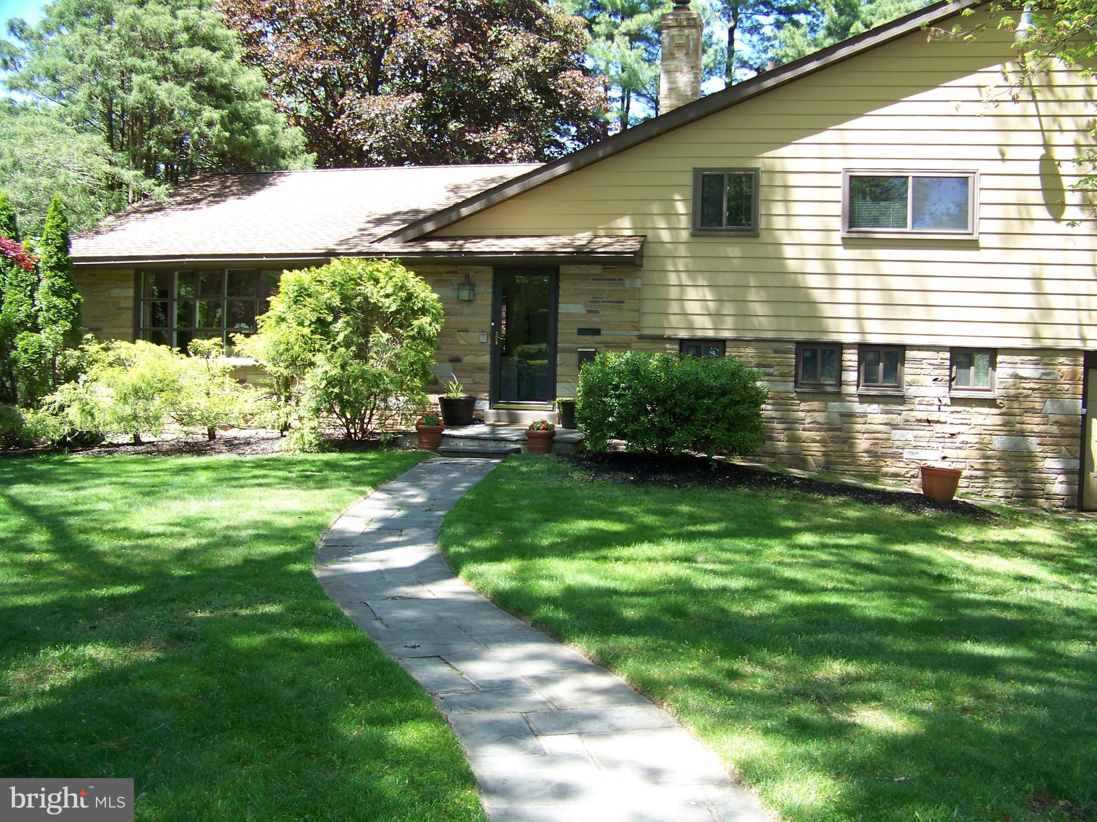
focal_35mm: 36
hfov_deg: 51.4
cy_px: 411
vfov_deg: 39.7
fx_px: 1141
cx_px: 548
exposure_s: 1/125
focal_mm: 5.85
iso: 64
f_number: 2.8
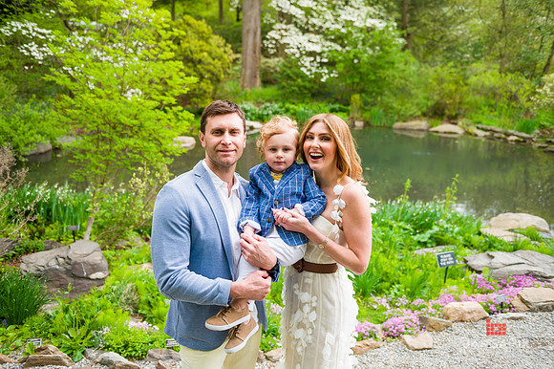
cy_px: 184
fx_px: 446
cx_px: 277
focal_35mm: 29
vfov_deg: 44.9
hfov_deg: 63.7
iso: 200
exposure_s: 1/320
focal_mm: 29
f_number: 3.5
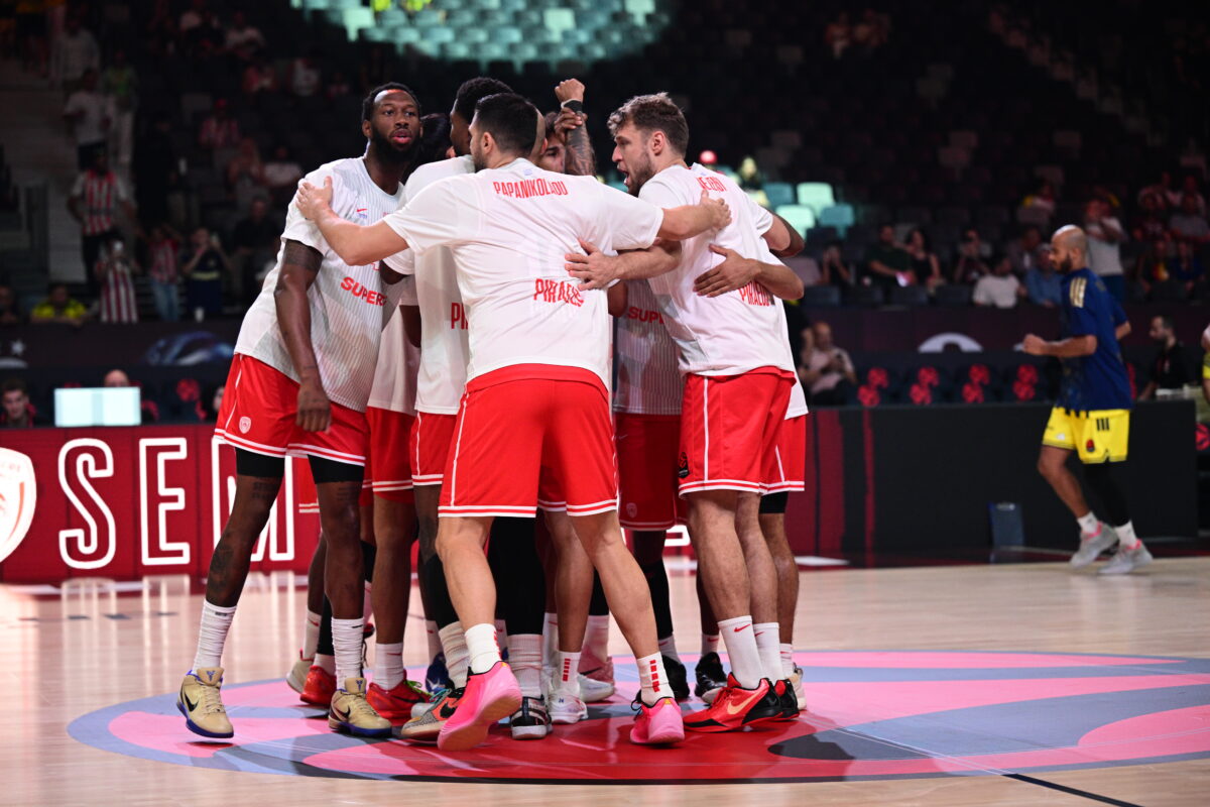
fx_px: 3092
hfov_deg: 22.1
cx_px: 605
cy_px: 404
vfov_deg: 14.9
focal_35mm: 92
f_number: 2.8
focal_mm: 92
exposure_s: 1/320
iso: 2000
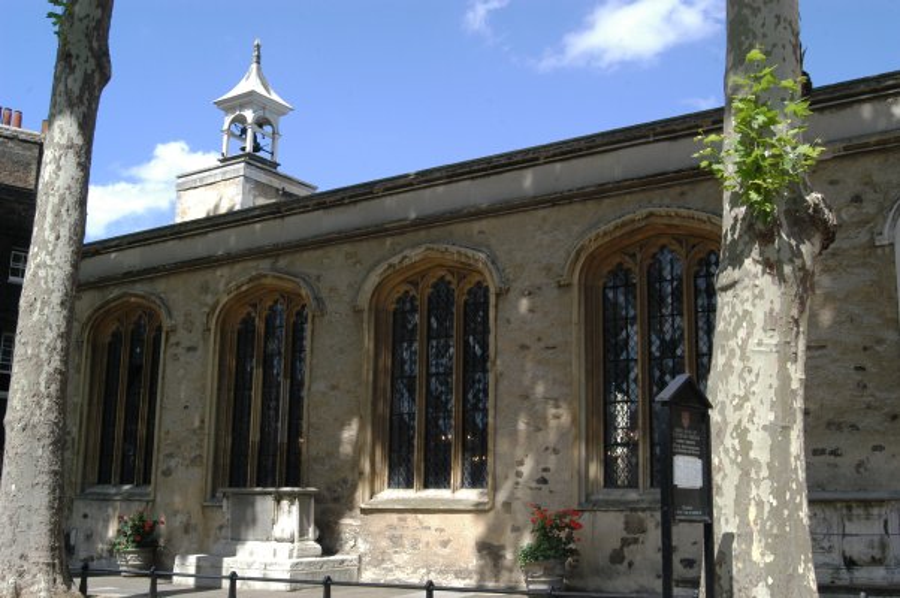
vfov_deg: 31.8
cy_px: 299
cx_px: 450
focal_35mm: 42
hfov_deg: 46.4
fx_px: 1049
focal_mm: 28
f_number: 8
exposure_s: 1/500
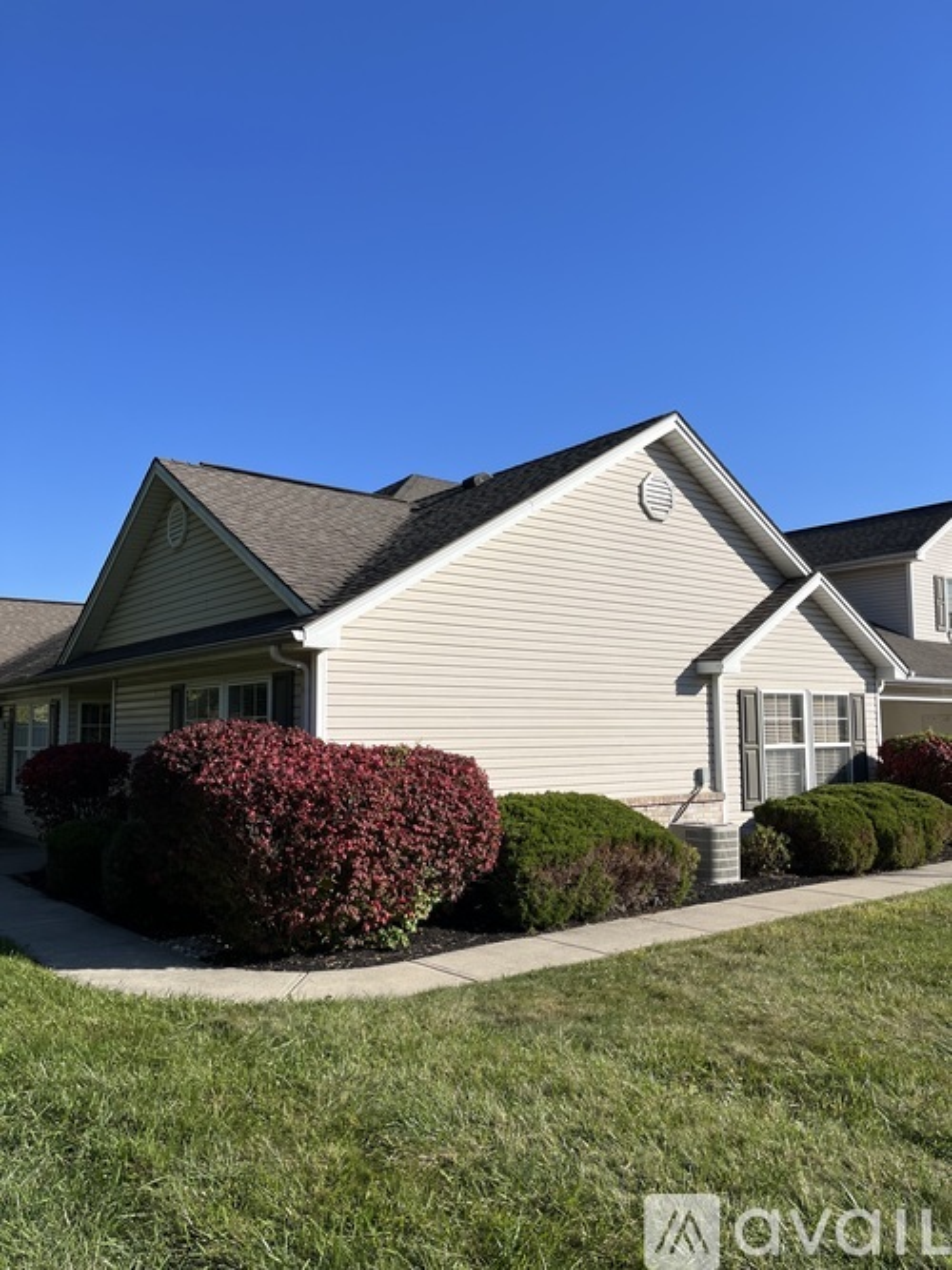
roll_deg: +0.5
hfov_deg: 53.0
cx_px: 476
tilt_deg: +5.8
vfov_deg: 67.3
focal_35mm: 26
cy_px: 635
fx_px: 954
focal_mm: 5.1
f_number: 1.6
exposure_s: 1/4484
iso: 50
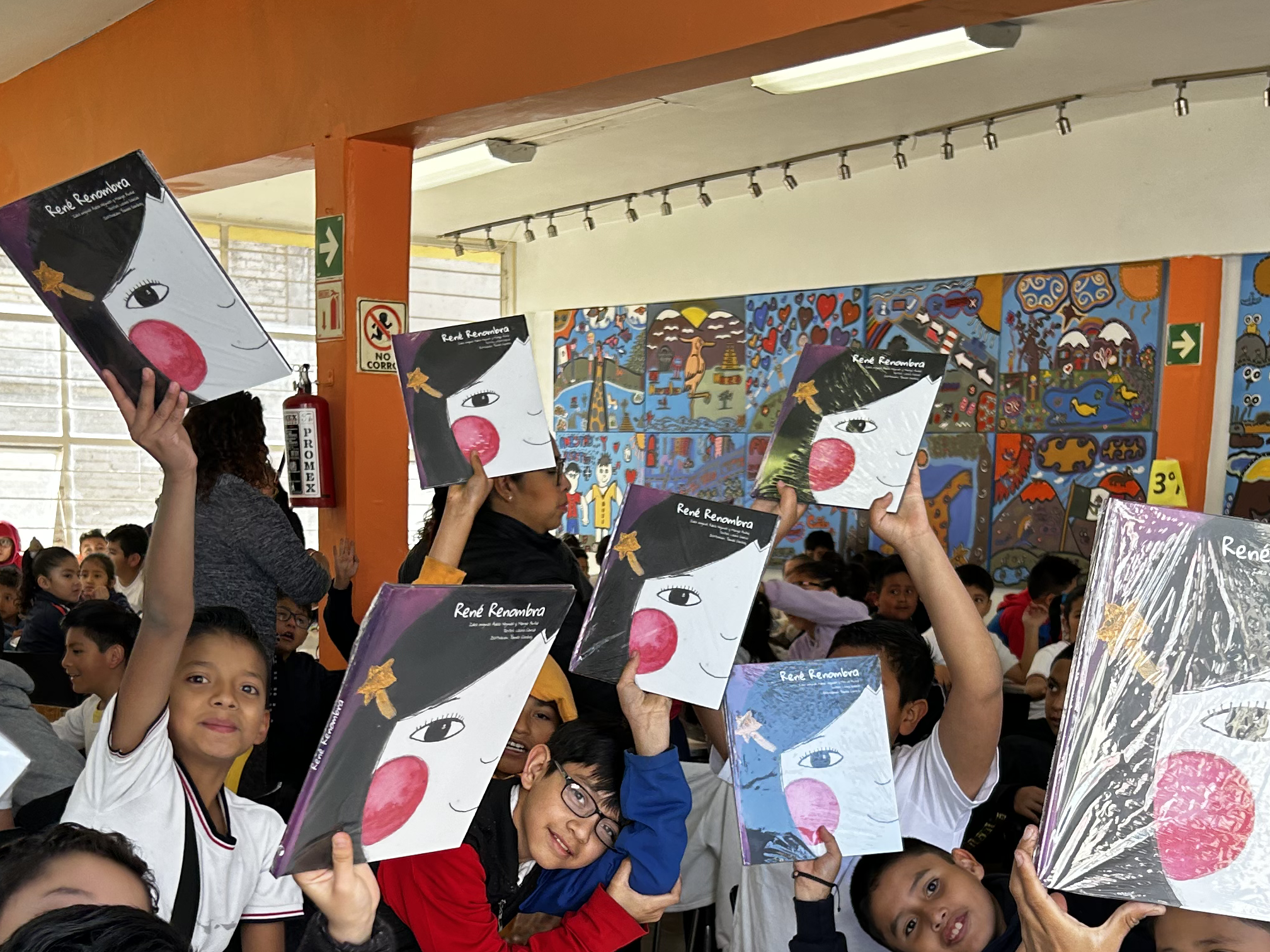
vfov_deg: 27.2
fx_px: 1908
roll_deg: -0.7
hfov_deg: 36.8
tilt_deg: -10.2
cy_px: 827
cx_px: 597
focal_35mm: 52
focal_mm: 5.7
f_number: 1.5
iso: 32
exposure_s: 1/151
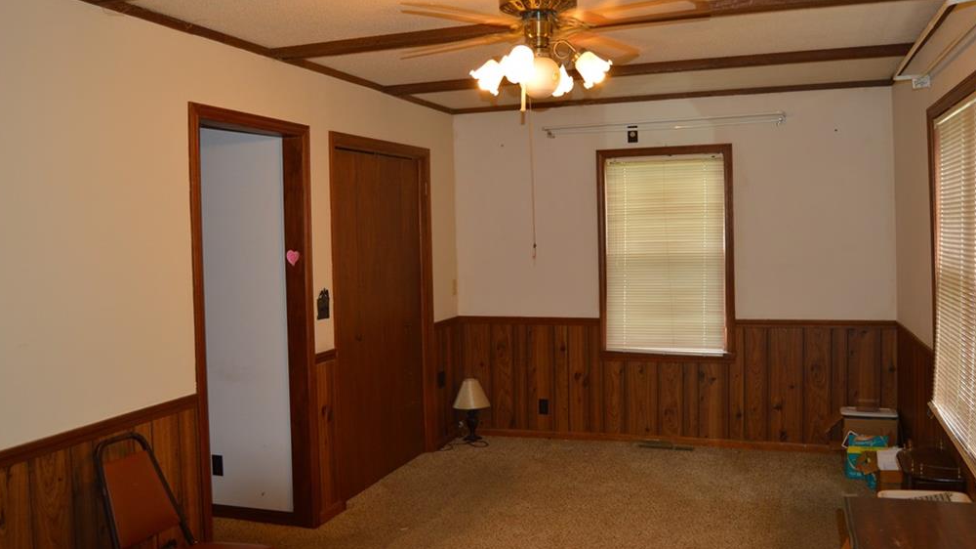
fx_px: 790
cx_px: 490
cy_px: 268
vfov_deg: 38.3
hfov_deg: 63.4
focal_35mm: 31
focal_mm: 19
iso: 400
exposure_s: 1/60
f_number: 3.5
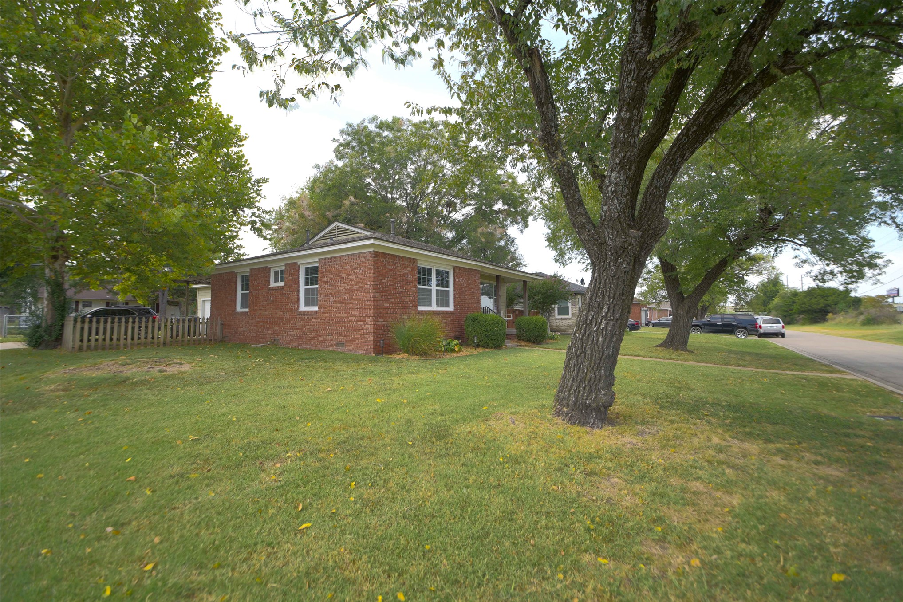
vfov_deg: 77.3
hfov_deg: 100.4
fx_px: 376
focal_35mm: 15
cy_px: 301
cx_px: 452
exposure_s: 1/500
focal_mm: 15
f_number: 8
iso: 500
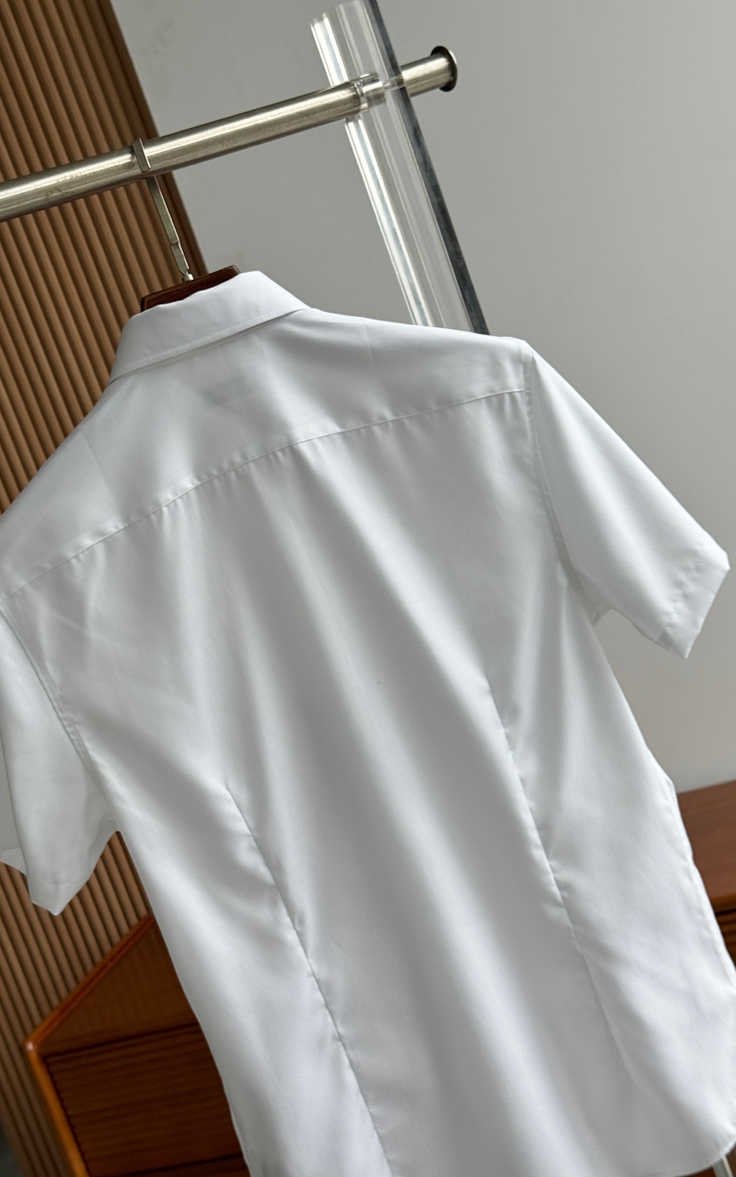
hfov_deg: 25.3
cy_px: 588
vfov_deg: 39.6
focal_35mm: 51
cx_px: 348
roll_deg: +20.9
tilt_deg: -6.7
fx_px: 1637
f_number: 1.78
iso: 64
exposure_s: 1/598
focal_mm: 6.76
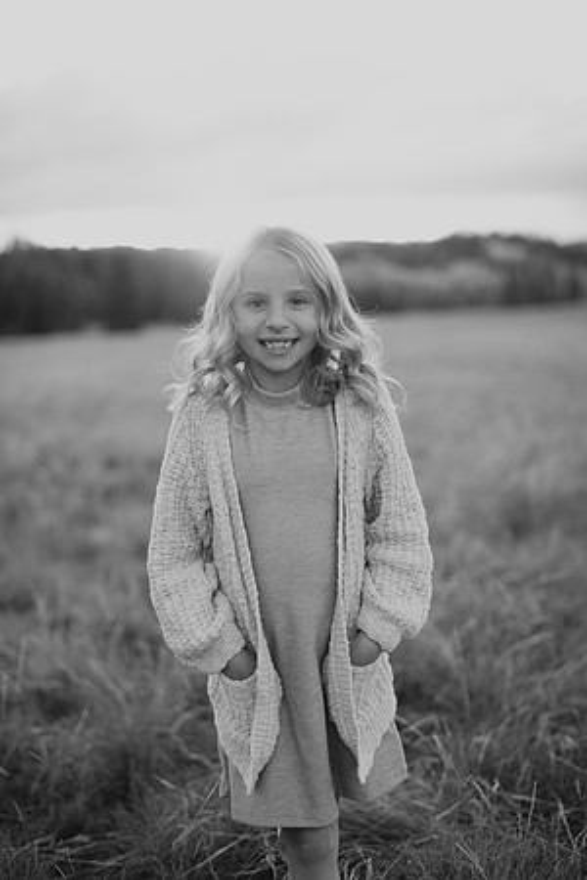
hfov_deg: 27.0
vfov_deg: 39.6
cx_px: 294
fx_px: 1223
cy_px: 440
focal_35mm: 50
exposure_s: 1/500
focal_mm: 50
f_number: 2
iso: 160
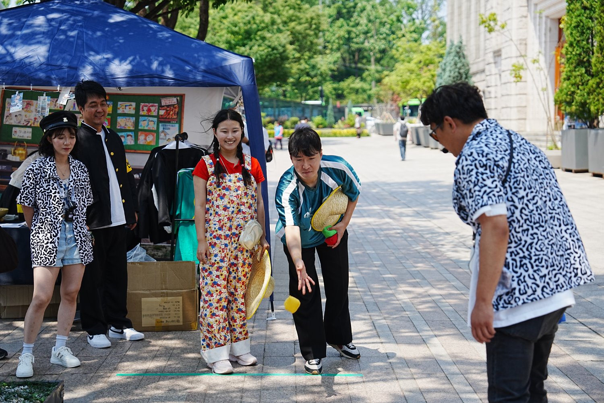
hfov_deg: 34.5
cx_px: 302
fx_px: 973
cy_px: 202
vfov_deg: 23.4
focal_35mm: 58
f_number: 2.8
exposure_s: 1/2000
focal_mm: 58
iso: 250
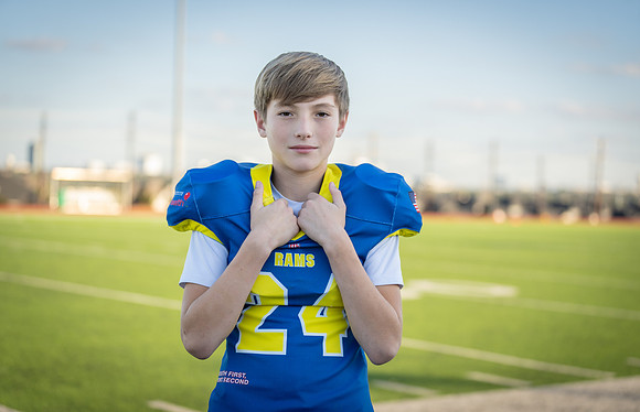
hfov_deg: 28.6
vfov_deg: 18.7
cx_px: 323
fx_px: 1255
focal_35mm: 71
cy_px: 215
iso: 100
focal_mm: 70
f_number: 2.8
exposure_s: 1/500
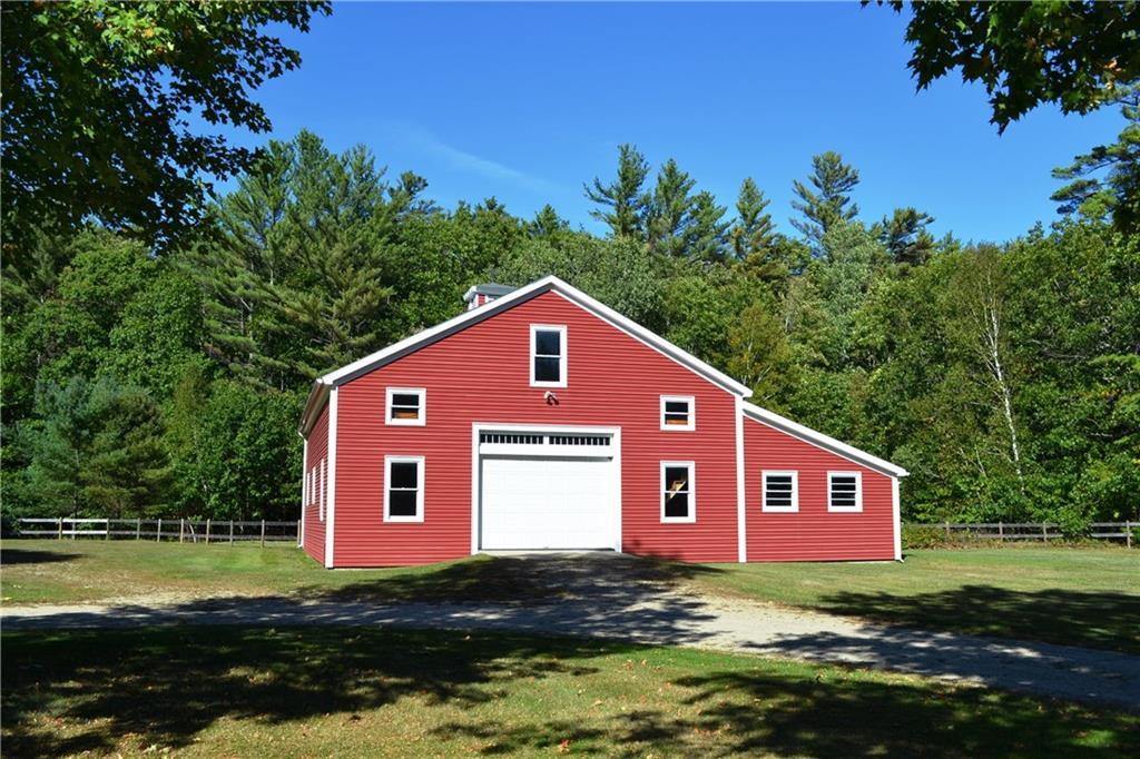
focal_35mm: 33
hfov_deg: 57.2
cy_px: 380
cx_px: 570
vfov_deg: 39.9
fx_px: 1045
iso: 100
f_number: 9
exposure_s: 1/320
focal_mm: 22
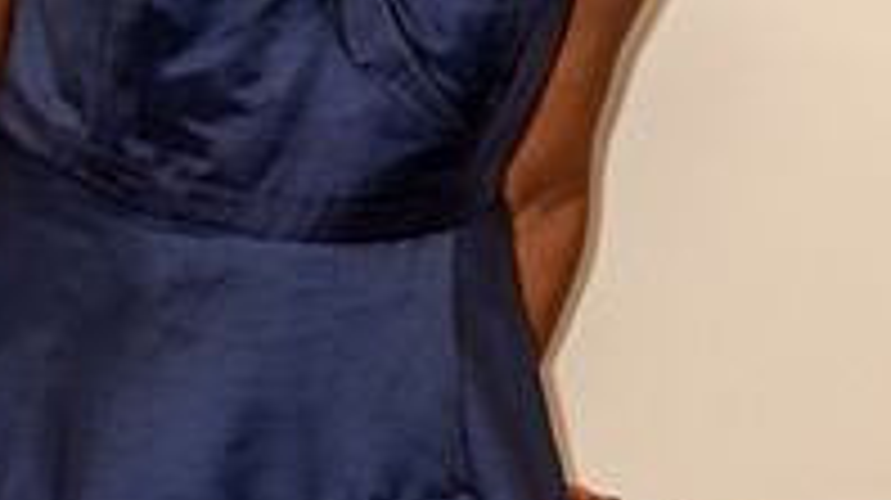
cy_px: 72
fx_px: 4674
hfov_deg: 10.9
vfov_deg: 6.1
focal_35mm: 198
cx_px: 252
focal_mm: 83
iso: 1250
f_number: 5.6
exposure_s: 1/60
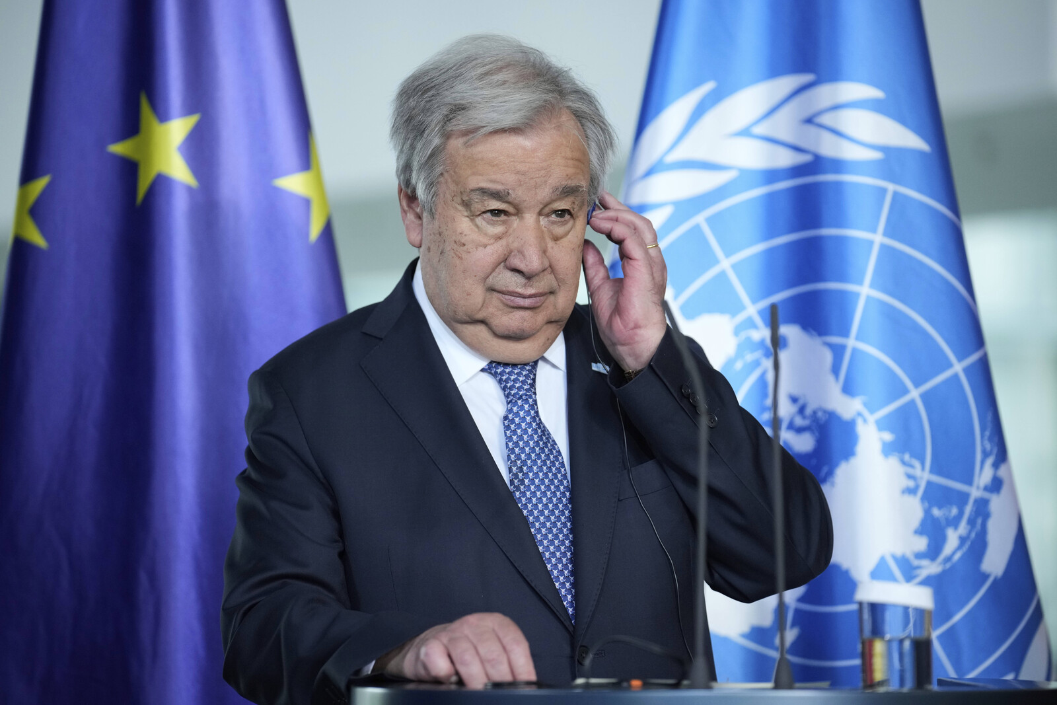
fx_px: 5021
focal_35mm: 171
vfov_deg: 8.0
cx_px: 528
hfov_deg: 12.0
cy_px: 352
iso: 2000
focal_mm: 171
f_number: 3.2
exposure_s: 1/400
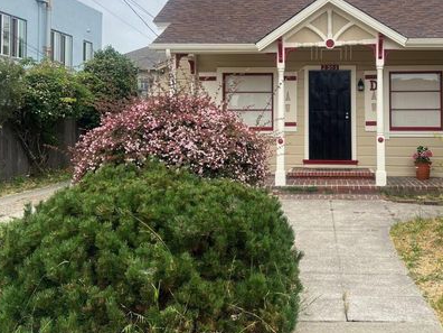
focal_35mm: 39
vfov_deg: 36.3
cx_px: 301
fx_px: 499
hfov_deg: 47.0
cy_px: 104
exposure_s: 1/909
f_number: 1.5
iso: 50
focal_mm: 5.7
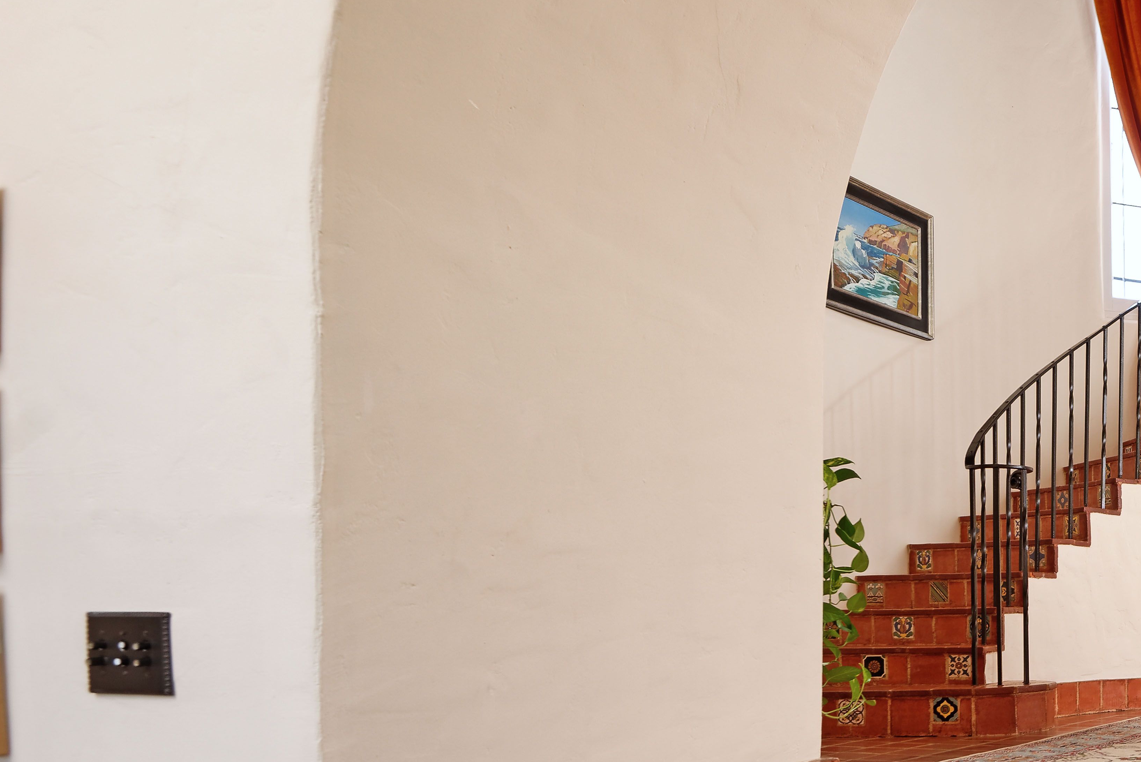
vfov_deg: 36.1
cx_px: 1253
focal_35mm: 36
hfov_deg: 42.1
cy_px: 563
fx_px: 1141
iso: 100
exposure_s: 1/20
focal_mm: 16
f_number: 5.6
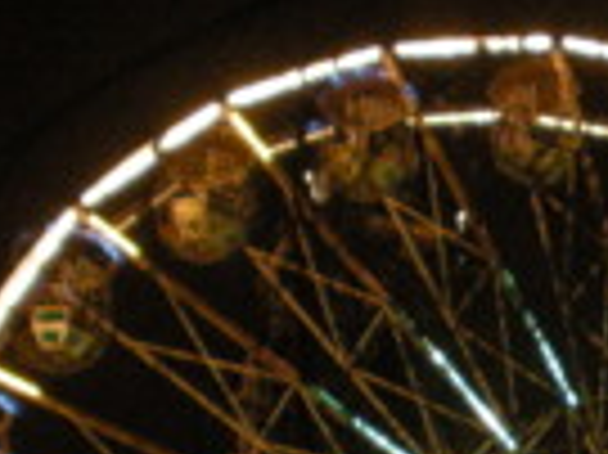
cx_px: 680
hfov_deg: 15.1
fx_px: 2229
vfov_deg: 11.3
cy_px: 598
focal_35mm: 127
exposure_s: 1/11.4
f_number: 3.1
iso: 400
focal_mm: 6.3
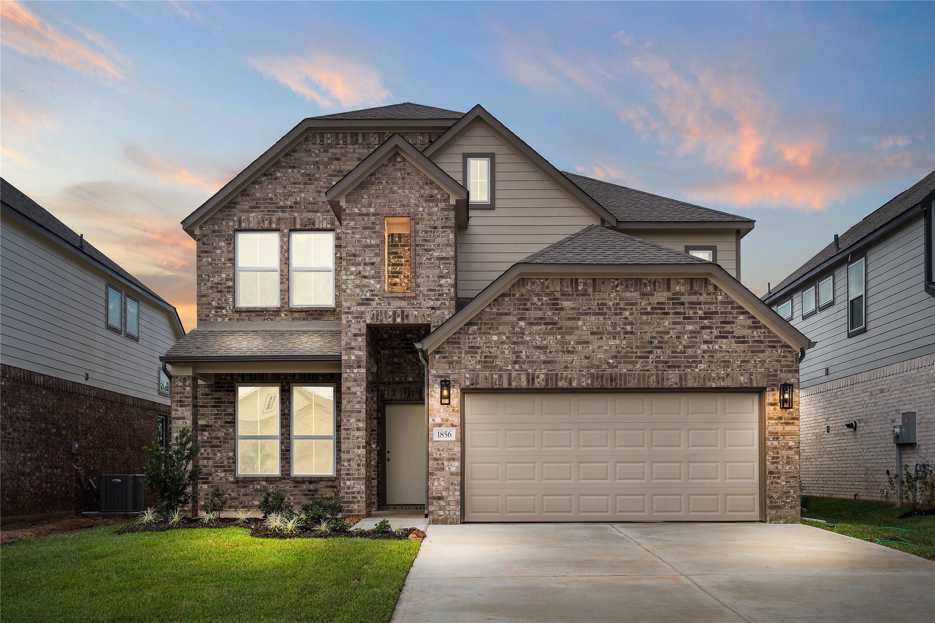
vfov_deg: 37.9
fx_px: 909
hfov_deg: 54.4
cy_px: 312
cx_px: 468
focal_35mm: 35
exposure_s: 1/500
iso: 320
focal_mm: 35
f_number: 9
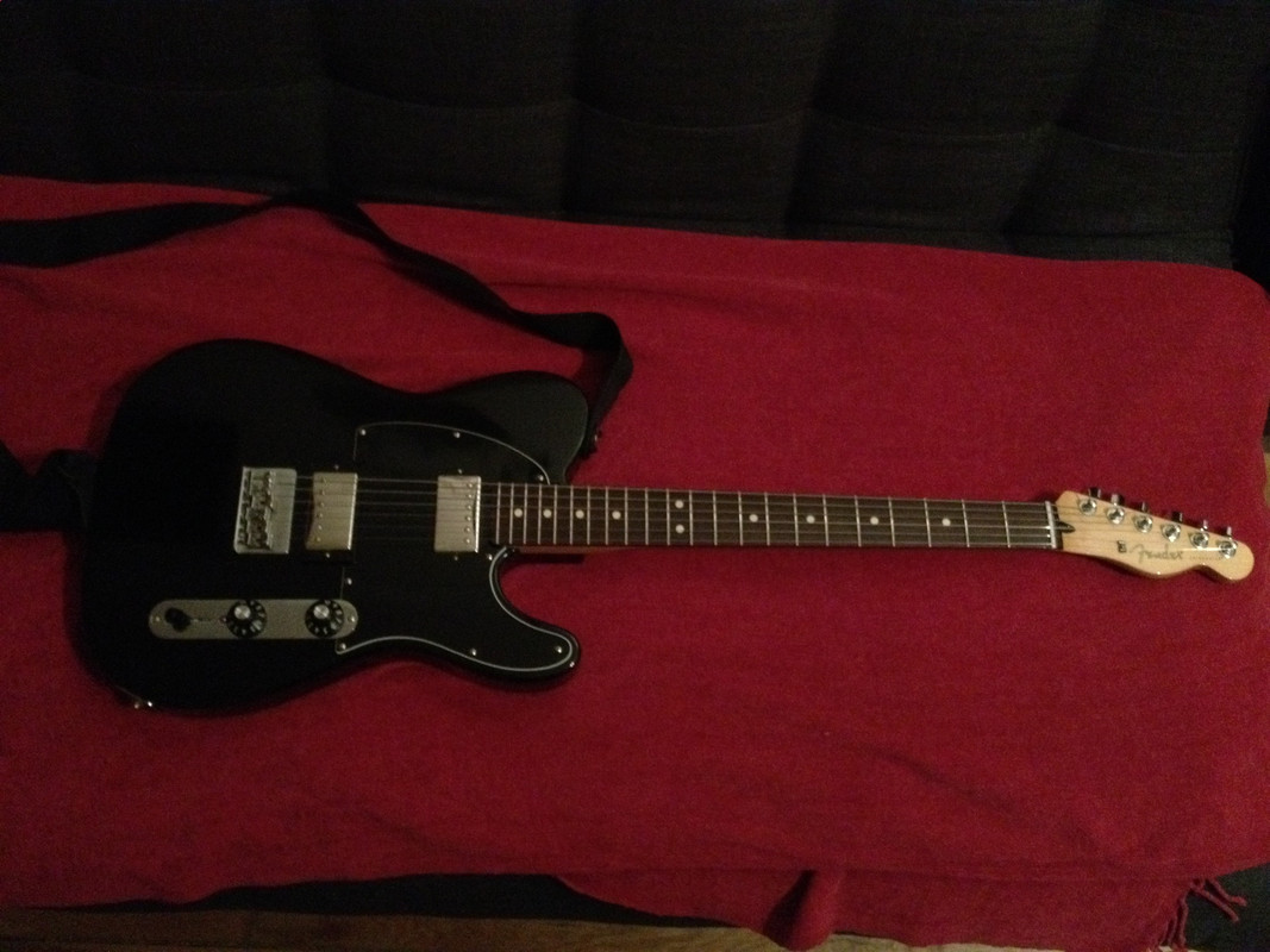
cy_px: 476
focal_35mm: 35
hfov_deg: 52.6
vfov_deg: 40.7
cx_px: 635
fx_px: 1284
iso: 800
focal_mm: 4.28
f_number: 2.4
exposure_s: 1/15
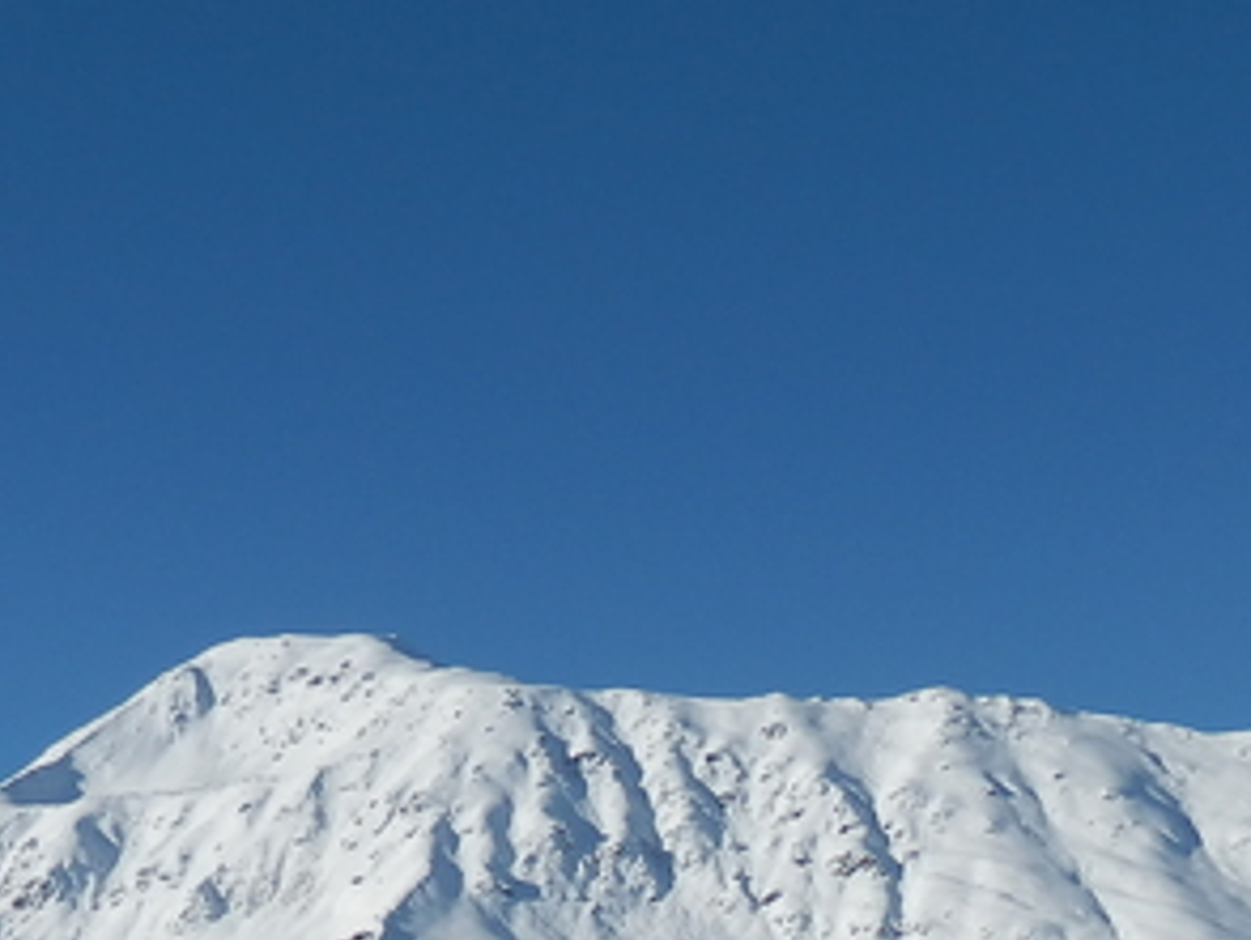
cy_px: 1229
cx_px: 902
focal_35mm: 87
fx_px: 3147
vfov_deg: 16.1
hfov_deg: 22.3
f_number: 8.7
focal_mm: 4.5
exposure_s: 1/320
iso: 80
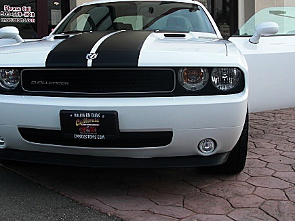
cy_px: 99
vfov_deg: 27.5
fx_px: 452
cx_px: 132
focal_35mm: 53
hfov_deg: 36.1
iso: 50
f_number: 2.8
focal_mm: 6.3
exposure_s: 1/320
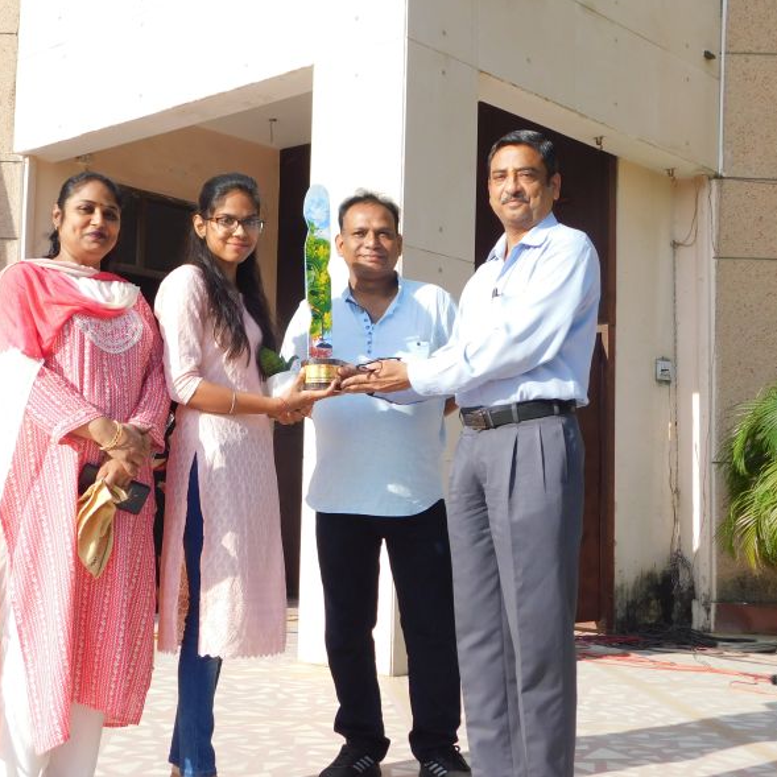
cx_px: 269
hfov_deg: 35.1
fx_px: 1219
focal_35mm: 48
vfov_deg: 35.4
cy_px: 383
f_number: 3.6
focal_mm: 7.1
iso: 125
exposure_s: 1/640
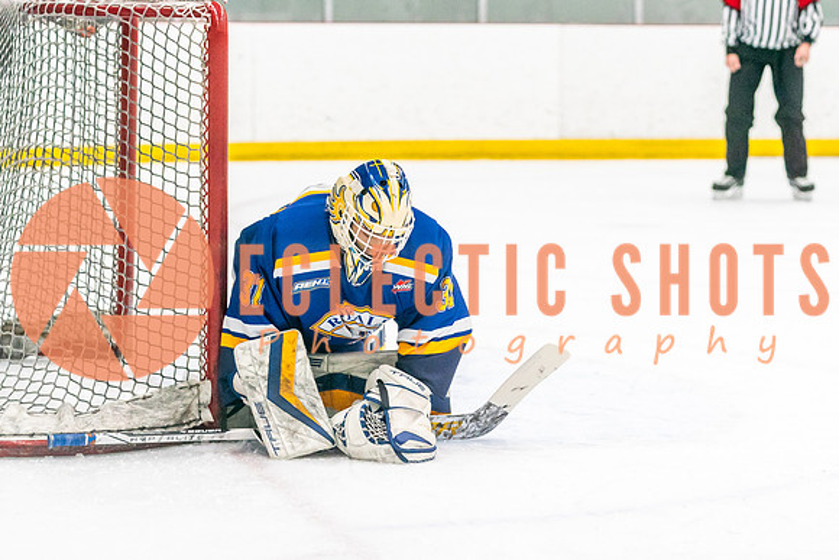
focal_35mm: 129
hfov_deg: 15.9
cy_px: 229
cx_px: 454
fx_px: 2998
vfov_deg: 10.7
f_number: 2.8
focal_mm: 83
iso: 3200
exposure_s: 1/1250
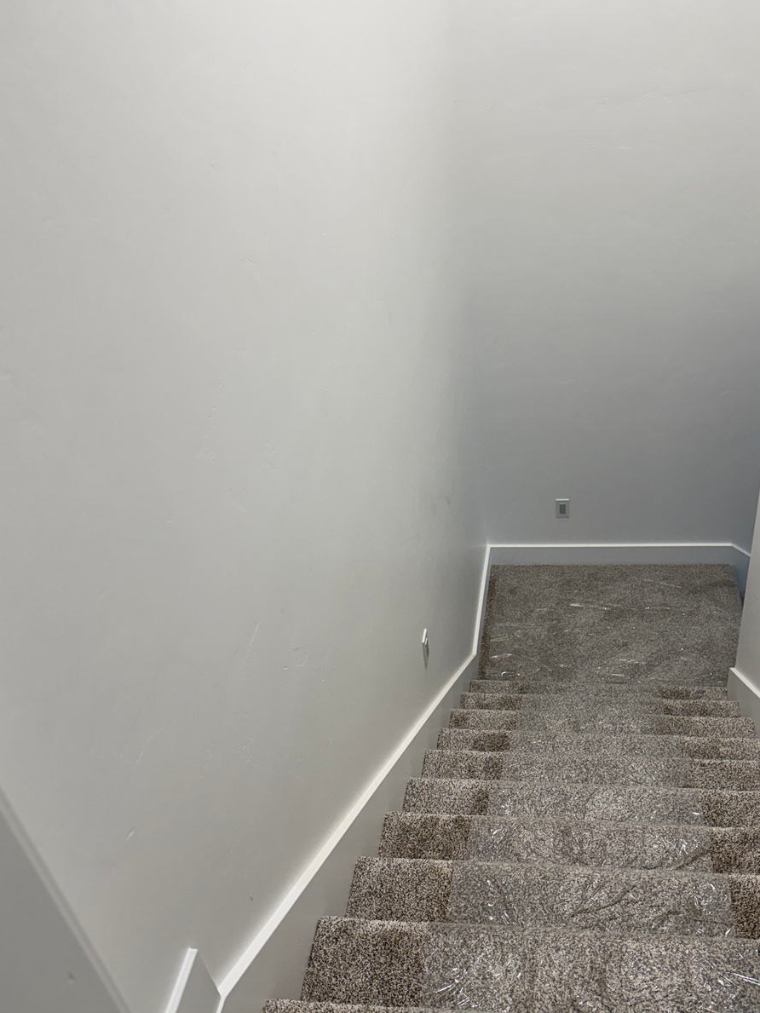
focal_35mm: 31
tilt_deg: -37.3
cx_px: 458
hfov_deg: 45.2
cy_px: 562
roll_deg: +5.2
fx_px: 907
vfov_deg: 58.2
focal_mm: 6.76
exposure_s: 1/120
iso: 125
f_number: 1.78
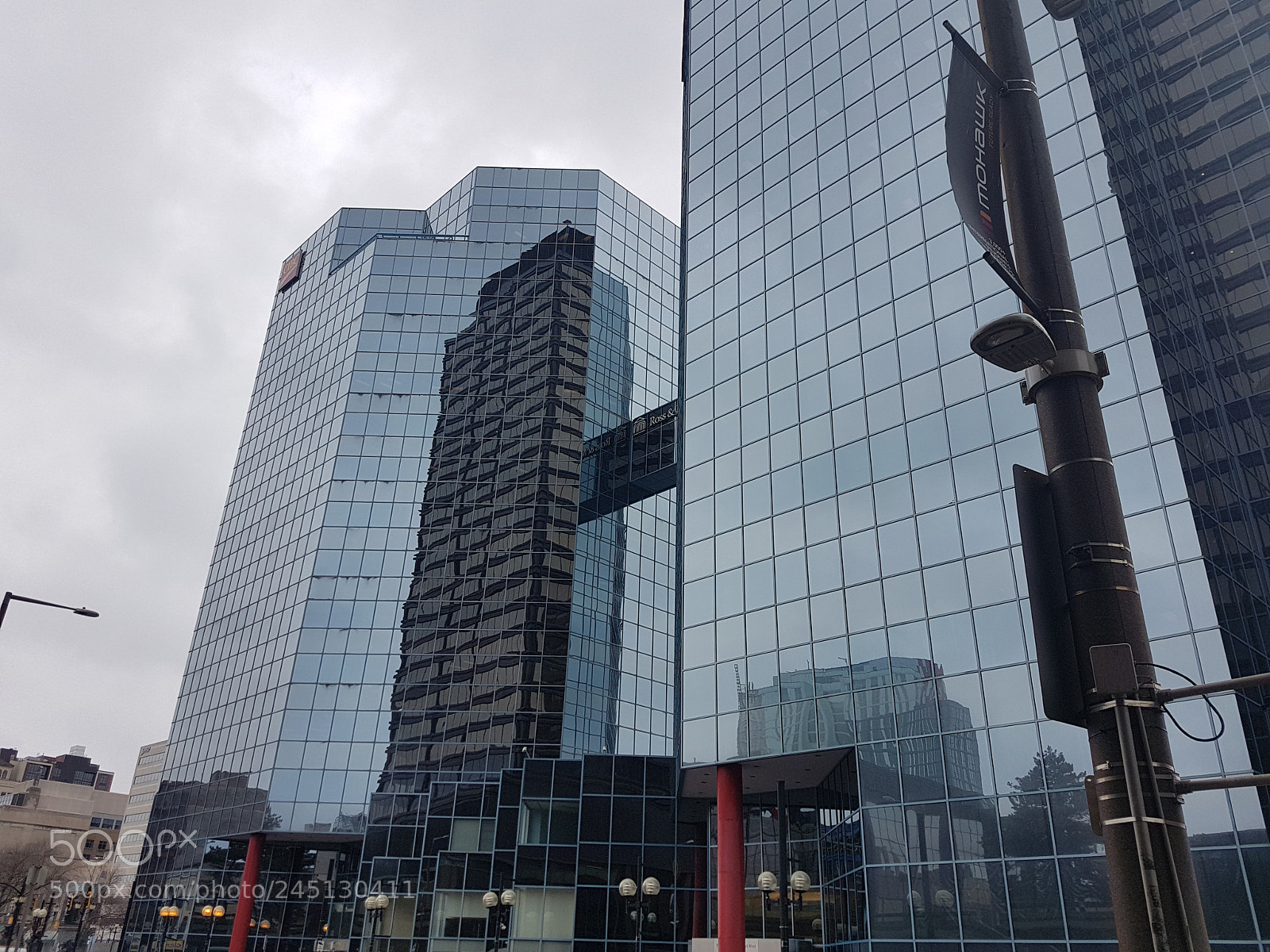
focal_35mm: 26
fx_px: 954
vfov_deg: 53.1
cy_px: 476
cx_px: 635
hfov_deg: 67.3
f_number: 1.7
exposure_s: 1/1408
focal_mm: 4.2
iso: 40
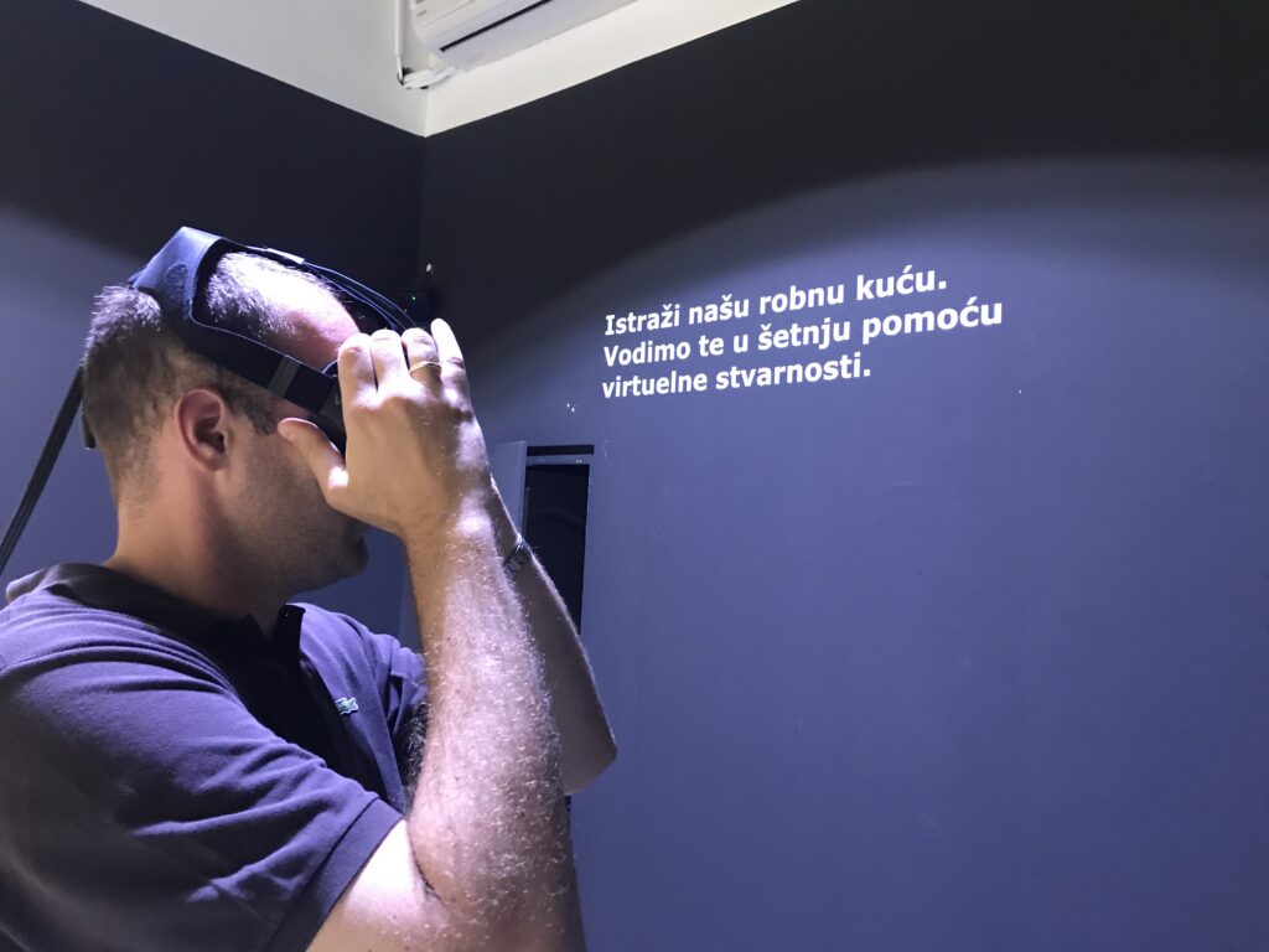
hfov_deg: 63.4
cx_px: 634
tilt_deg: +3.9
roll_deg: -2.0
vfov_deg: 49.7
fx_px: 1026
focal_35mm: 28
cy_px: 476
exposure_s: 1/15
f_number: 1.8
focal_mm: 3.99
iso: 100
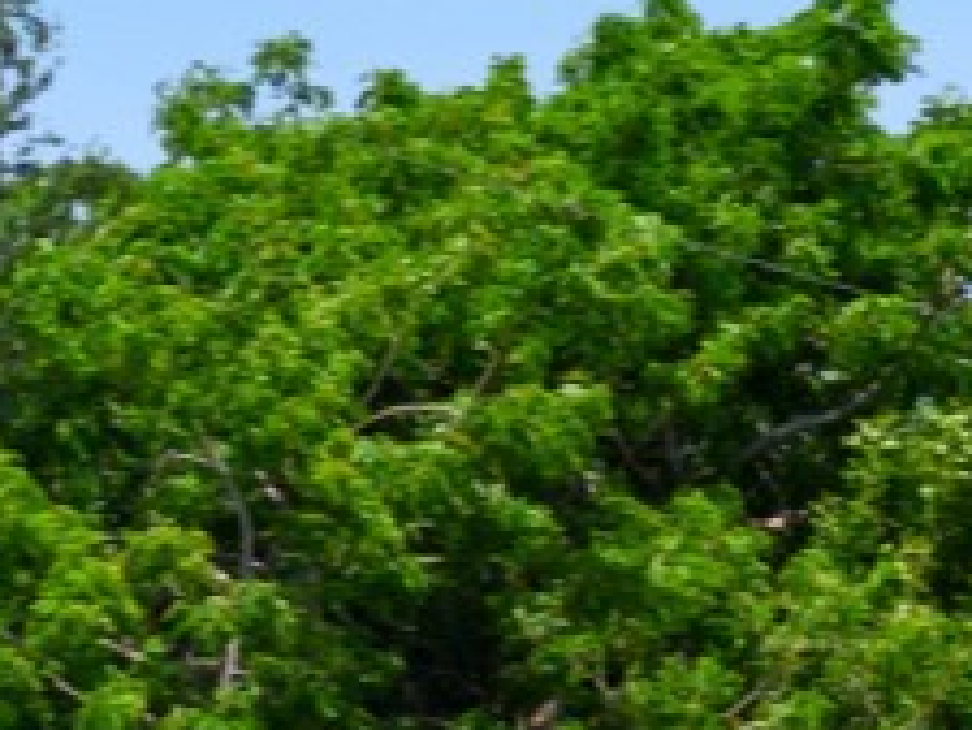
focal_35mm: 109
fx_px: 3062
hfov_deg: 15.0
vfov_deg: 13.2
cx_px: -920
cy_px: 881
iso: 100
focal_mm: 6.72
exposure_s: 1/2500
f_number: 1.7
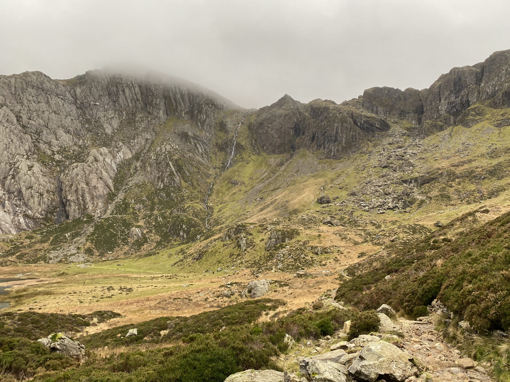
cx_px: 255
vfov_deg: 53.1
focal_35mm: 26
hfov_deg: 67.3
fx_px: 383
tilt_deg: +10.5
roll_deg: +0.0
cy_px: 191
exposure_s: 1/121
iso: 64
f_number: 1.8
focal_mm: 4.25
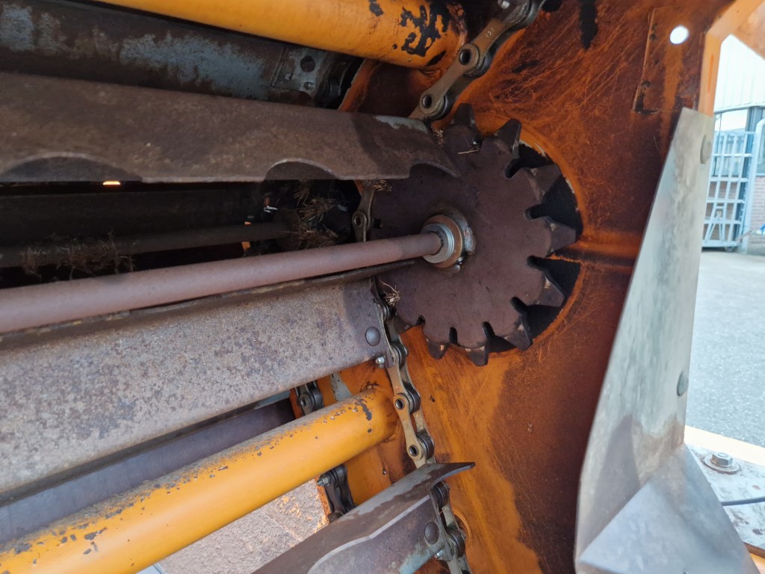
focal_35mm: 23
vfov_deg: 58.9
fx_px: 508
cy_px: 287
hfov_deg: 73.9
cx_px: 382
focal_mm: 5.4
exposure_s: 1/100
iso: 800
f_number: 1.8
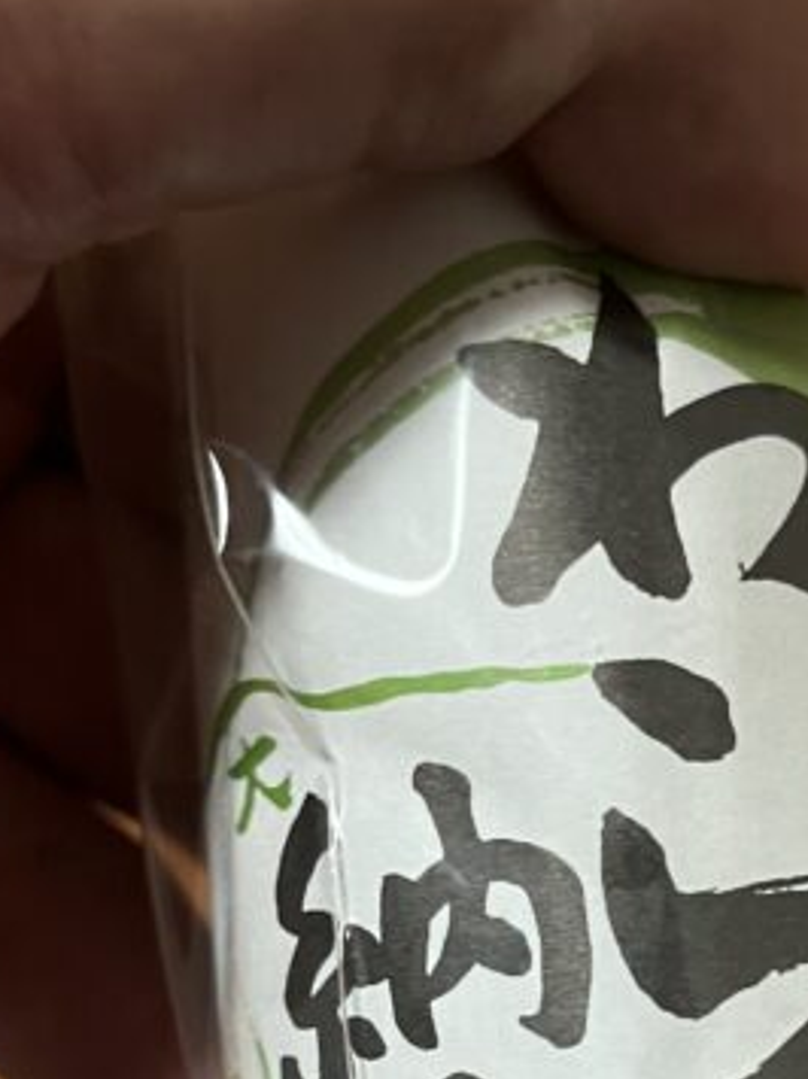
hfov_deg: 19.4
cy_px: 945
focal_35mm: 75
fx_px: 2336
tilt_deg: -57.1
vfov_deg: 25.3
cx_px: 690
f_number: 1.6
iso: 400
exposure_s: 1/40
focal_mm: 5.1
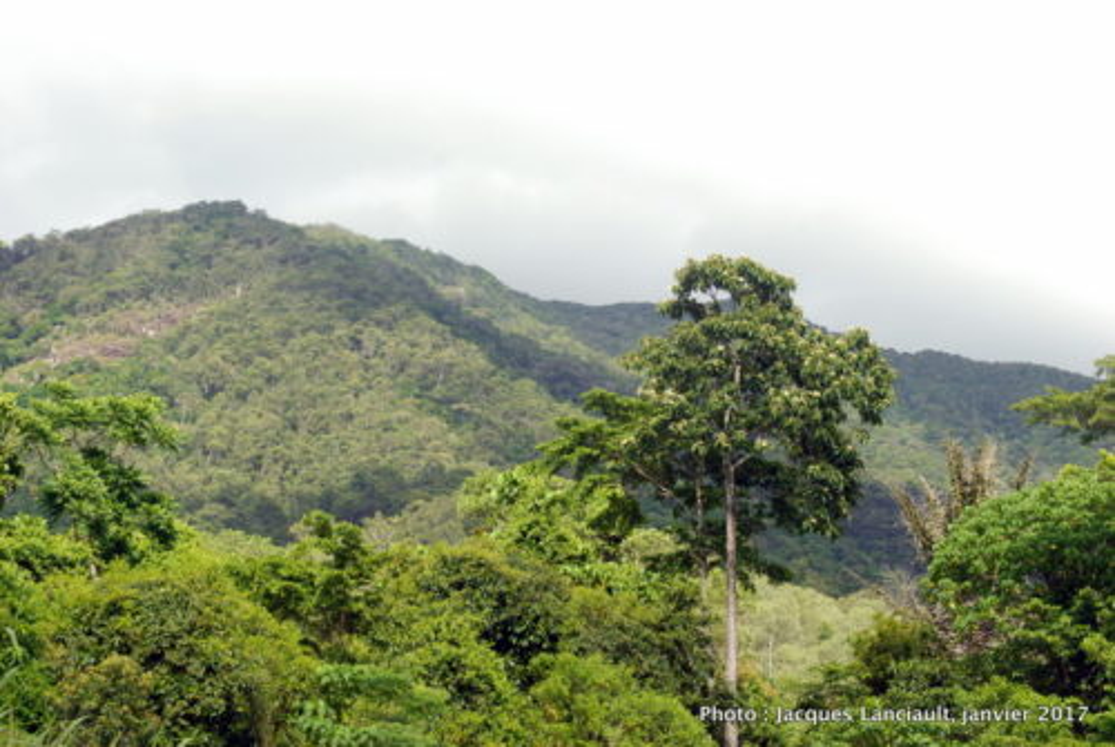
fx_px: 2233
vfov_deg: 19.0
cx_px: 558
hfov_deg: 28.0
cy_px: 374
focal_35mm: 72
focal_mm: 48
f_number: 13
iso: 500
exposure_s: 1/250
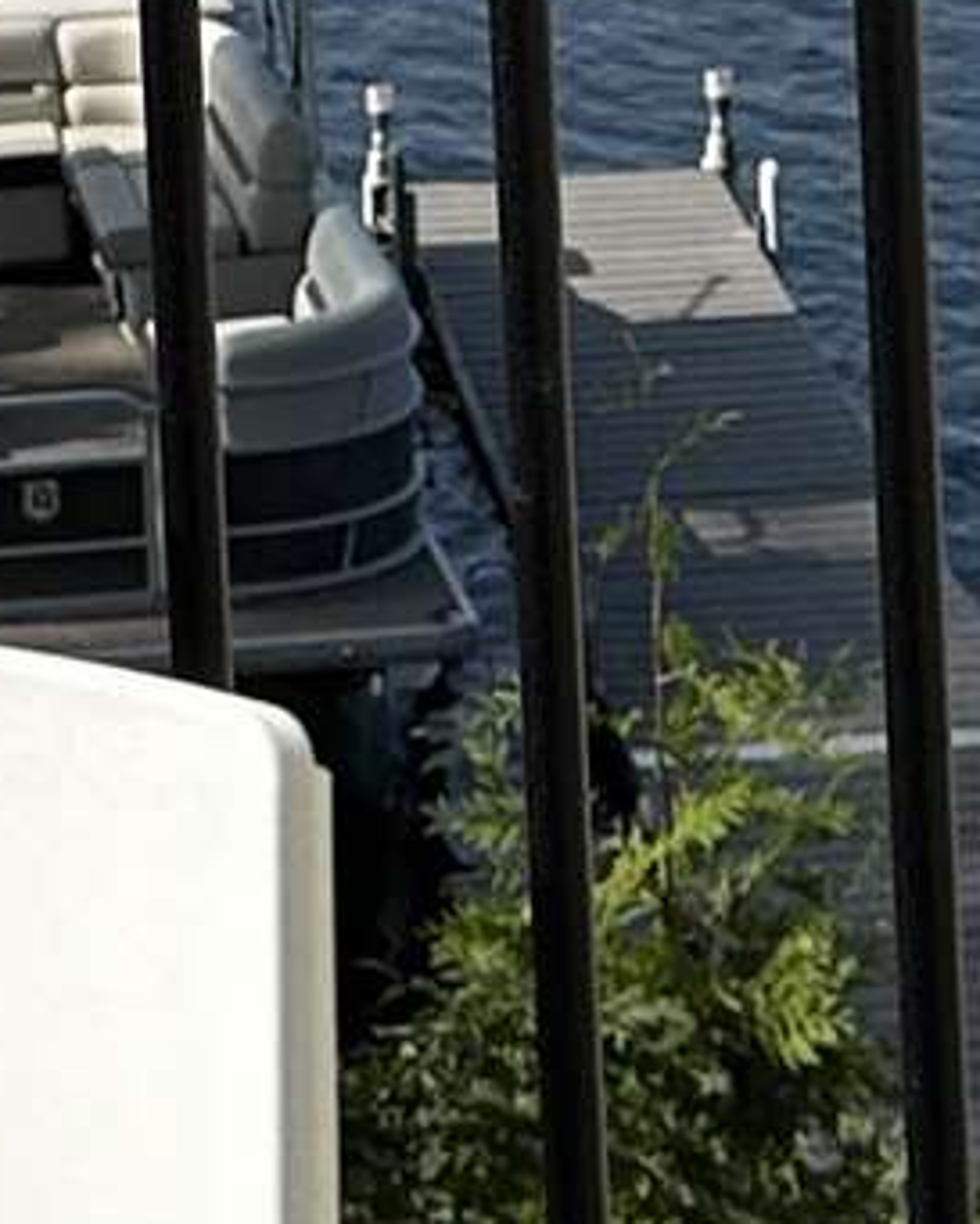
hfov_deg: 7.3
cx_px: -54
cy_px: -1084
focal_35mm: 211
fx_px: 7646
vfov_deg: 8.7
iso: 80
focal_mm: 6.86
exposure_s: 1/5263
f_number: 1.78
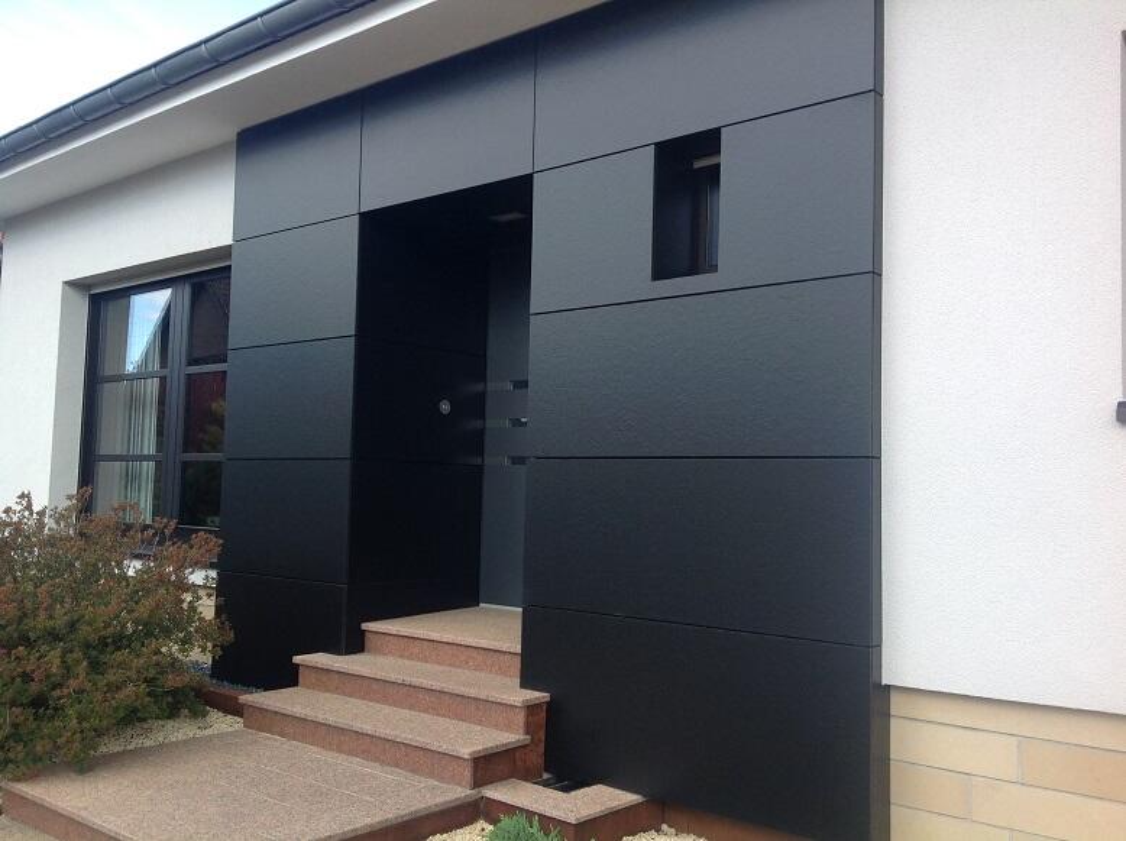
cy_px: 420
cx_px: 563
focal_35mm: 35
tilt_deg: +3.8
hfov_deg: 52.7
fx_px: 1137
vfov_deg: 40.6
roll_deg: -1.5
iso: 50
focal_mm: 4.28
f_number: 2.4
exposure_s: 1/329
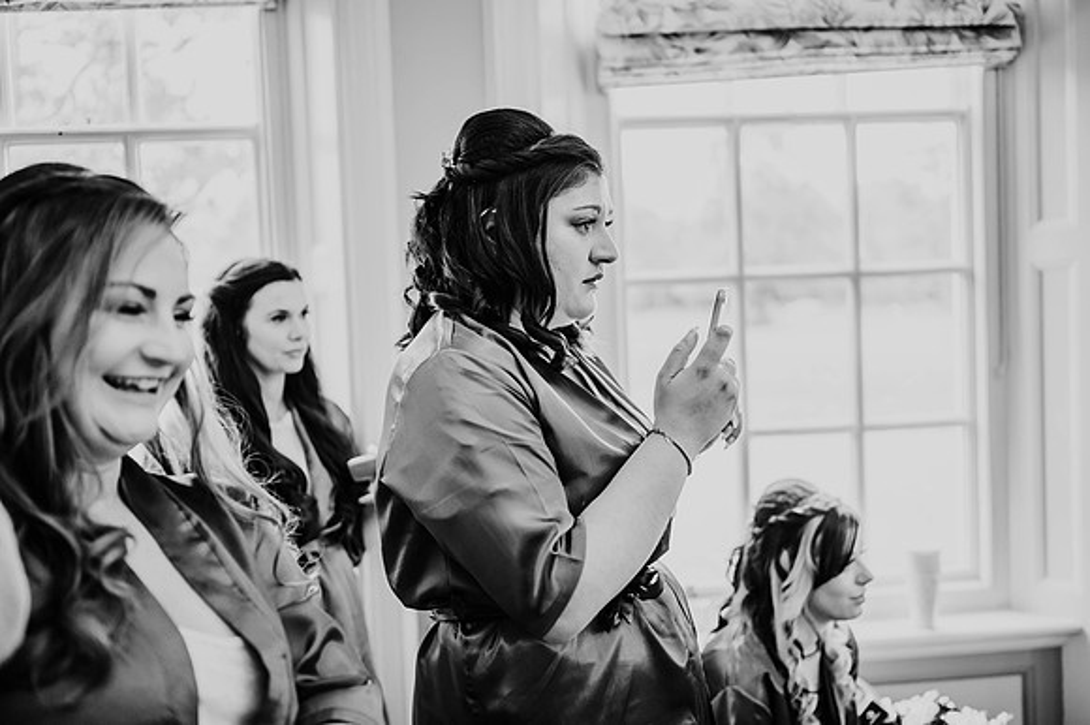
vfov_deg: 37.8
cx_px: 545
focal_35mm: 35
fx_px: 1059
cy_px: 362
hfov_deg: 54.5
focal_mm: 35
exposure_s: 1/160
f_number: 1.8
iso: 360
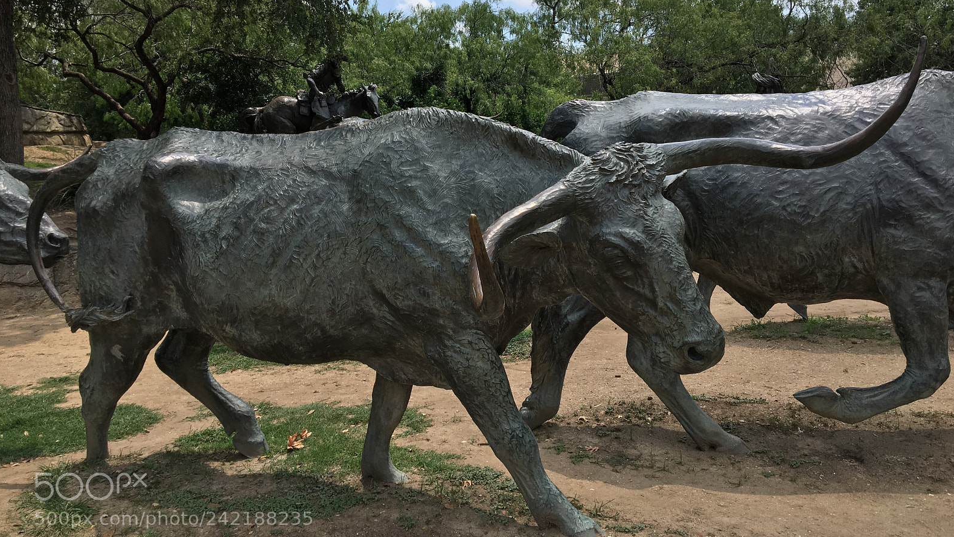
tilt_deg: -2.1
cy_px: 204
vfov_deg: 36.5
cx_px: 480
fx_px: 810
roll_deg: +4.5
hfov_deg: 61.0
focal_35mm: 32
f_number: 2.2
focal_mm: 4.15
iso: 25
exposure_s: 1/1603
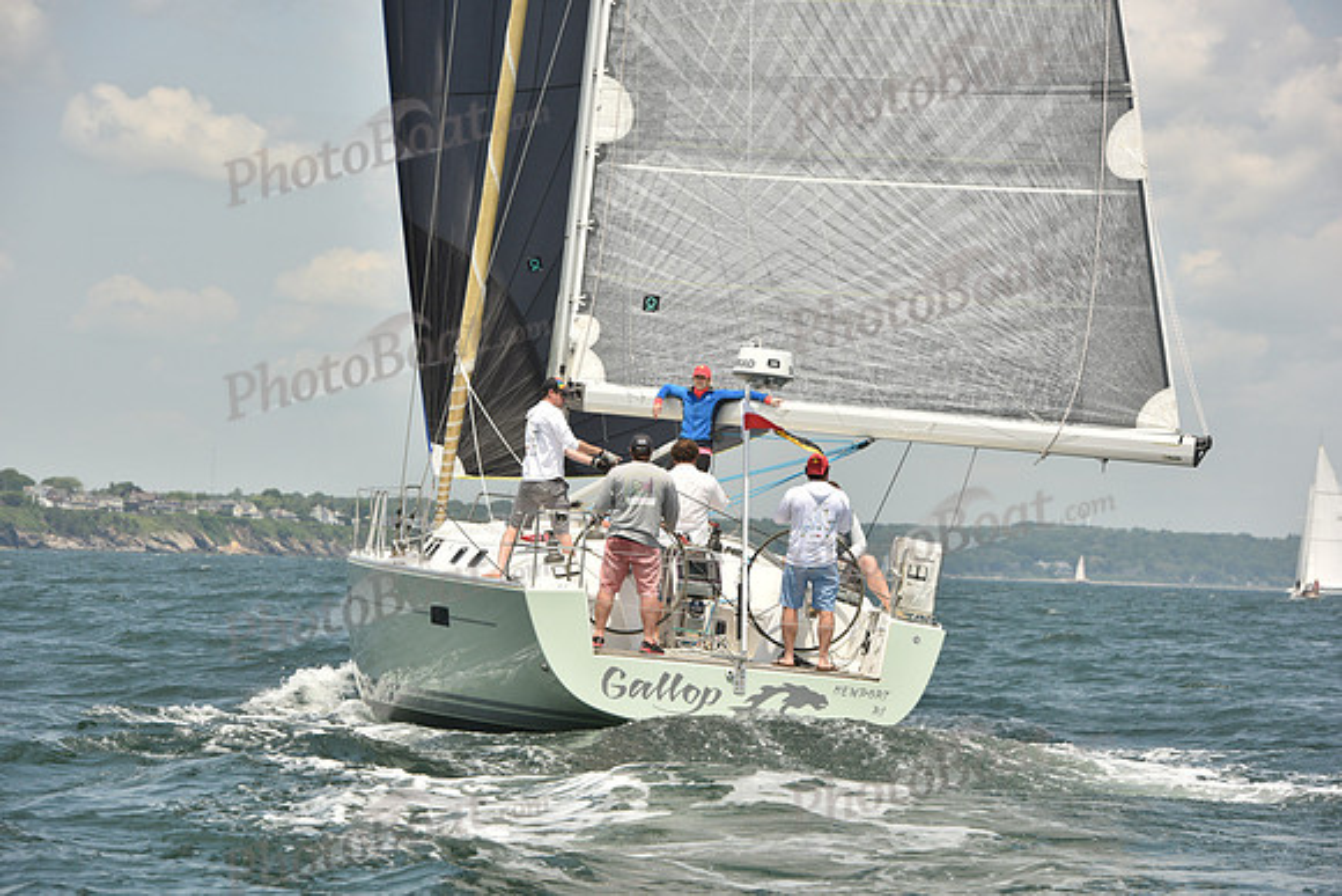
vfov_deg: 9.5
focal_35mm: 145
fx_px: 5406
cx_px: 671
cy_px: 448
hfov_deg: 14.2
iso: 400
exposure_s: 1/1600
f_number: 8
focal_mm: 145
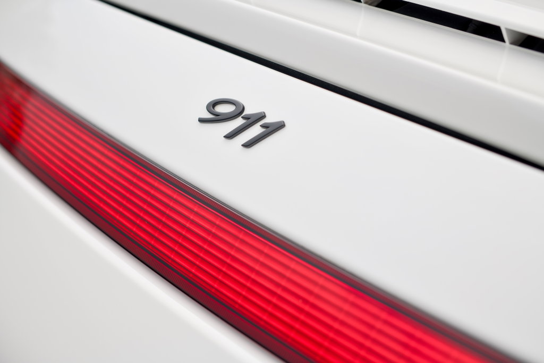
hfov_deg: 39.6
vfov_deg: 27.0
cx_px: 272
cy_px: 182
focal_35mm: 50
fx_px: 756
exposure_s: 1/400
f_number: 5
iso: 200
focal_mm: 50
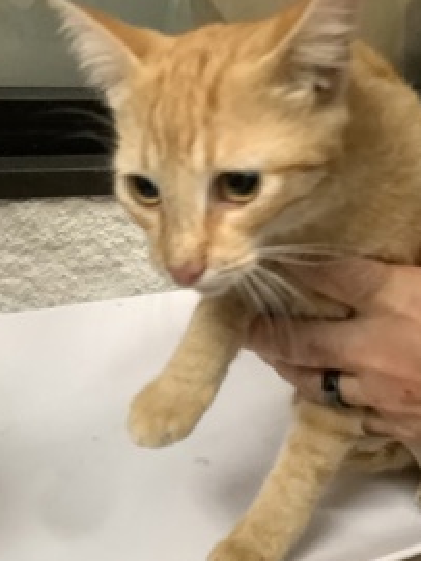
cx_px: 165
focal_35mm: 48
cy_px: 364
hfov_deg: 30.2
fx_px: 779
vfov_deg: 39.3
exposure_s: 1/60
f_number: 2.4
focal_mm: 3.3
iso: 400
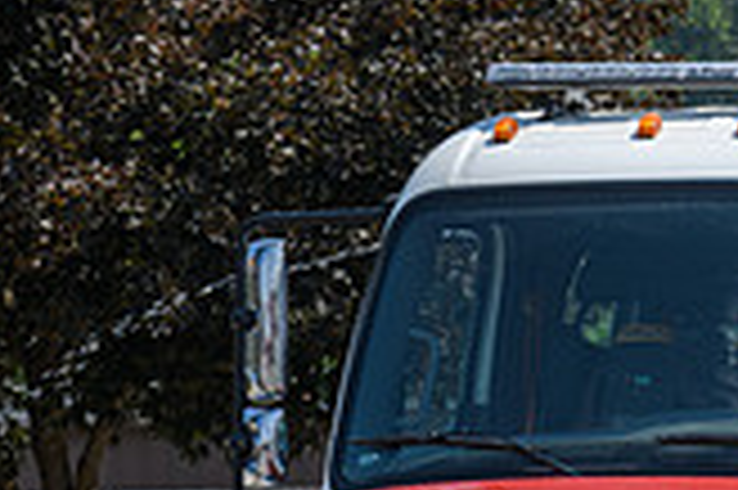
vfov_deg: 4.1
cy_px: 452
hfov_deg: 6.1
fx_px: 6861
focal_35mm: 335
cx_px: 1174
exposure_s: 1/200
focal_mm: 92
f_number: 8
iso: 80
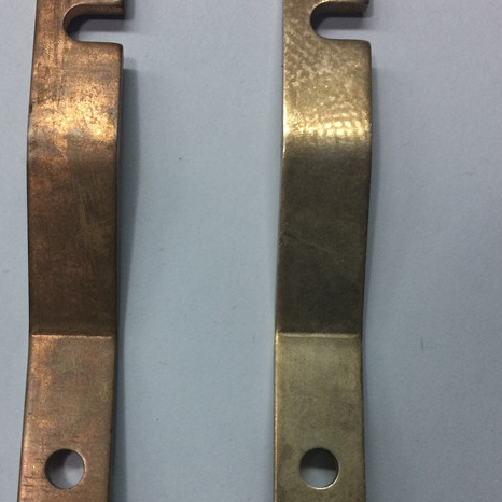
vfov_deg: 38.1
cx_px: 199
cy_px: 318
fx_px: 722
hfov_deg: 38.2
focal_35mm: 44
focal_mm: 4.15
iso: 80
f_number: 2.2
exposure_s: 1/33
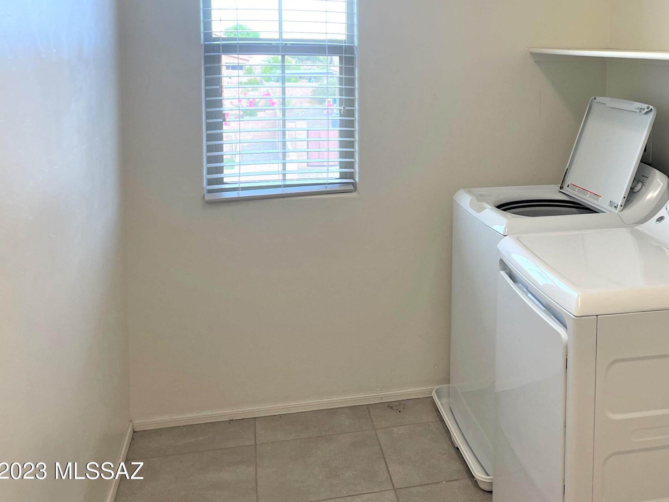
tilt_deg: -3.5
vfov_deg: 33.4
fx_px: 812
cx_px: 519
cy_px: 103
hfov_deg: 43.1
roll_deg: -0.4
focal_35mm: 42
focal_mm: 4.2
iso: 50
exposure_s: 1/120
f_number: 1.6
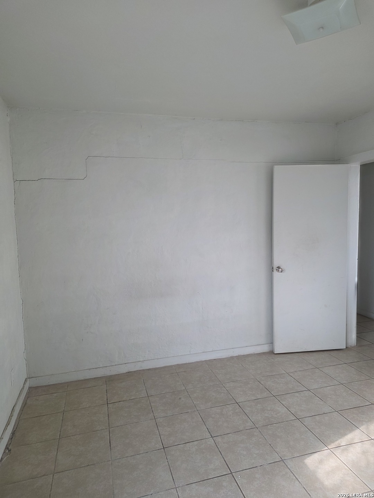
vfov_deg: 73.9
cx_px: 187
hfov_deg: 58.9
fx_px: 331
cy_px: 249
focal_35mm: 23
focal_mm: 6.25
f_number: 1.7
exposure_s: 1/180
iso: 160
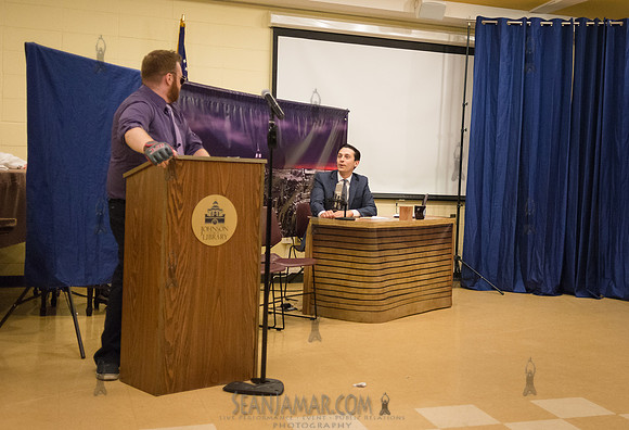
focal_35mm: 48
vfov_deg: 28.5
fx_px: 846
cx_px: 420
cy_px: 197
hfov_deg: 40.3
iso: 4000
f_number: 2.2
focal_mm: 35
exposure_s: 1/1250
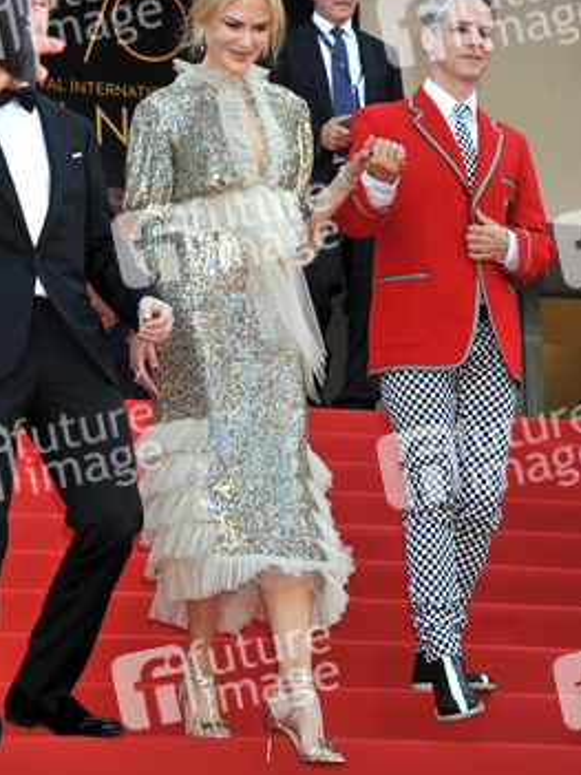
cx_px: 290
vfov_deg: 14.4
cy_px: 347
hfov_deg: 10.8
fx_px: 3068
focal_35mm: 137
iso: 1000
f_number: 8
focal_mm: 125
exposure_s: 1/250
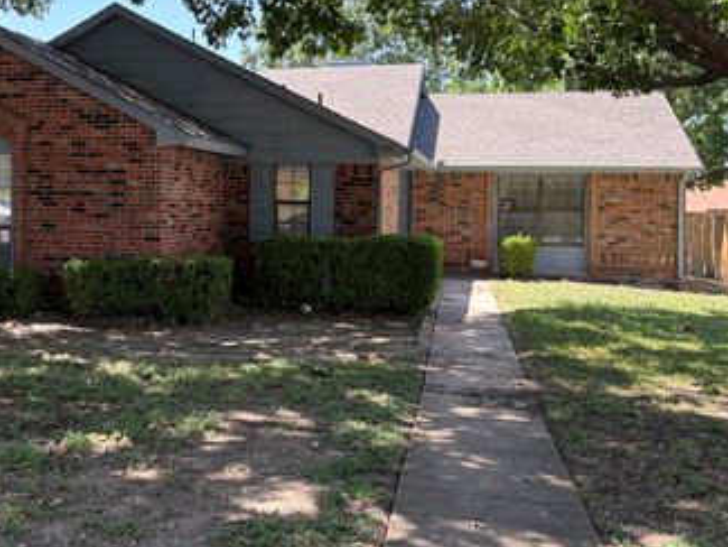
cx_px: 233
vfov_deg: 35.7
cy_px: 196
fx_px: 842
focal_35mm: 40
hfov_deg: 45.9
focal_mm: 5.96
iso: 64
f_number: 1.6
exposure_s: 1/392
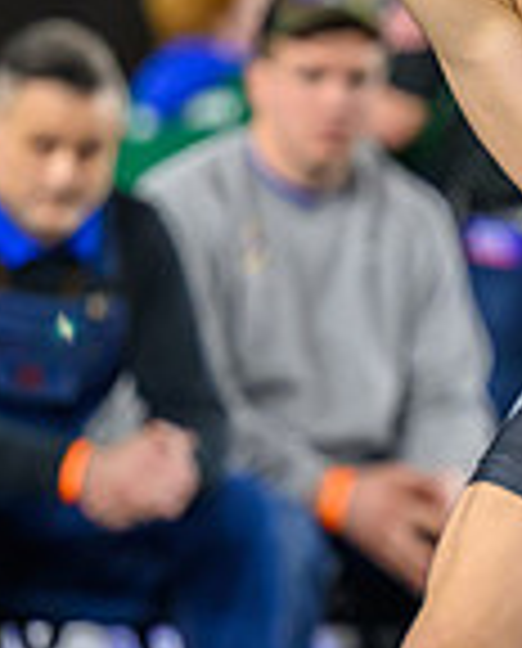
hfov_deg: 2.8
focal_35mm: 551
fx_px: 10596
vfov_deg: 3.5
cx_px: 657
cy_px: 394
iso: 2800
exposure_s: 1/800
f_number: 2.8
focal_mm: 135
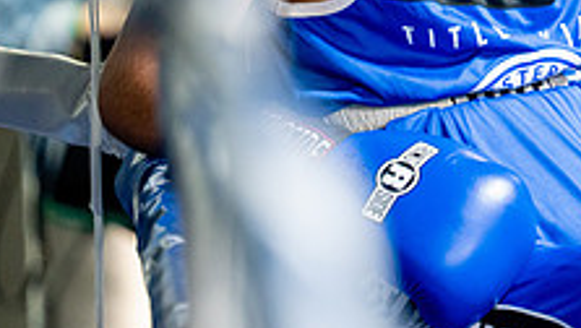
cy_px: -152
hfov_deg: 5.3
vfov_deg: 3.0
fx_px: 6292
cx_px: 659
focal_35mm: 408
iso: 4000
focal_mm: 150
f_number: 2
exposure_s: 1/250
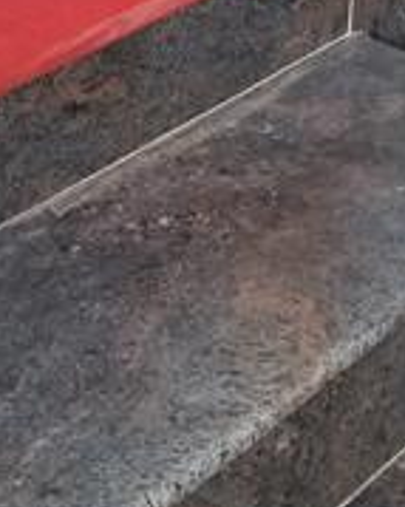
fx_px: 1695
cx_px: 31
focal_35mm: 113
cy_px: -538
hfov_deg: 13.5
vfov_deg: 14.0
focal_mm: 3.98
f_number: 1.8
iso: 250
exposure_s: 1/100
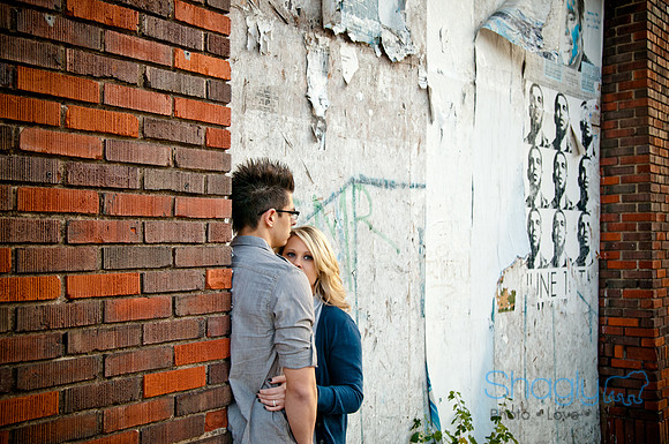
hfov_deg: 49.6
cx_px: 334
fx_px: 724
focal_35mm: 39
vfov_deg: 34.1
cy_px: 222
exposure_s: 1/200
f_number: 4
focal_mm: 26
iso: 200
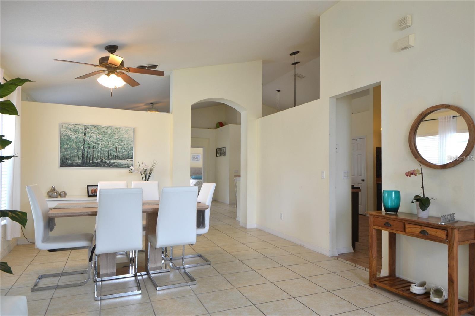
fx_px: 297
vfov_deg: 56.1
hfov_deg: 77.3
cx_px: 238
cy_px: 158
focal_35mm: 22
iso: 100
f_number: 7.1
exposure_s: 1/8
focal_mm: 15
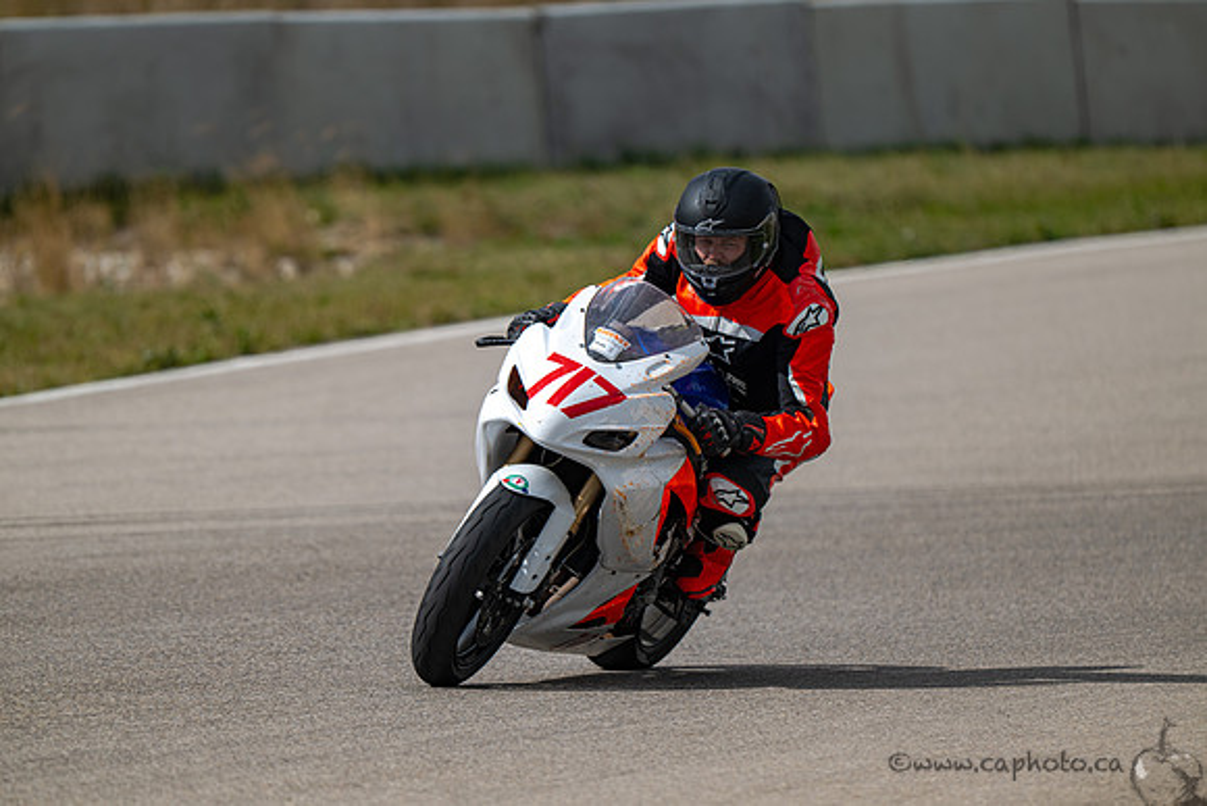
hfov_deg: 3.4
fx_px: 20120
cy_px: 403
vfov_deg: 2.3
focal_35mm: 600
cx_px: 604
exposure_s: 1/1250
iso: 125
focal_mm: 600
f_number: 6.3
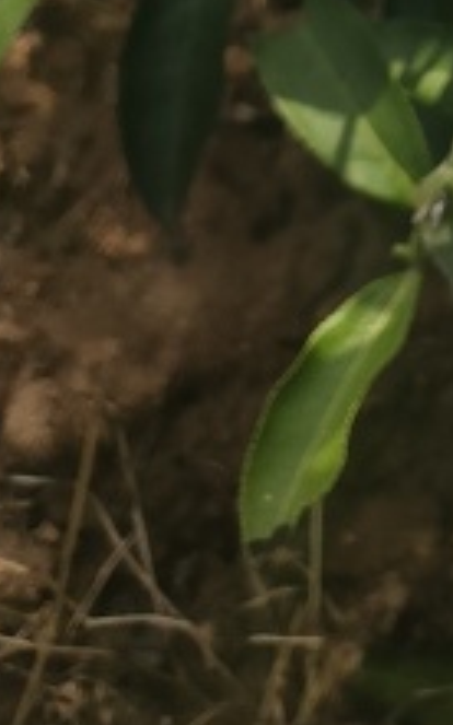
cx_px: 1054
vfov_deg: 12.3
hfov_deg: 8.7
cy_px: -960
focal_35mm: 138
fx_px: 2728
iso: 50
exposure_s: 1/460
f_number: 1.8
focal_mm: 3.61
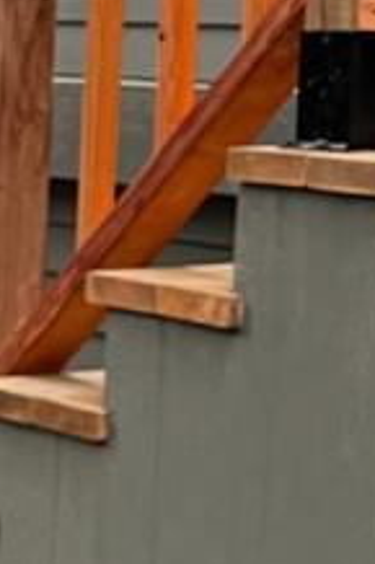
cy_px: 358
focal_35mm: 186
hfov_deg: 6.7
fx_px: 2911
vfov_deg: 11.1
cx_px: -753
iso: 80
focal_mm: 5.7
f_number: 1.5
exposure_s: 1/60
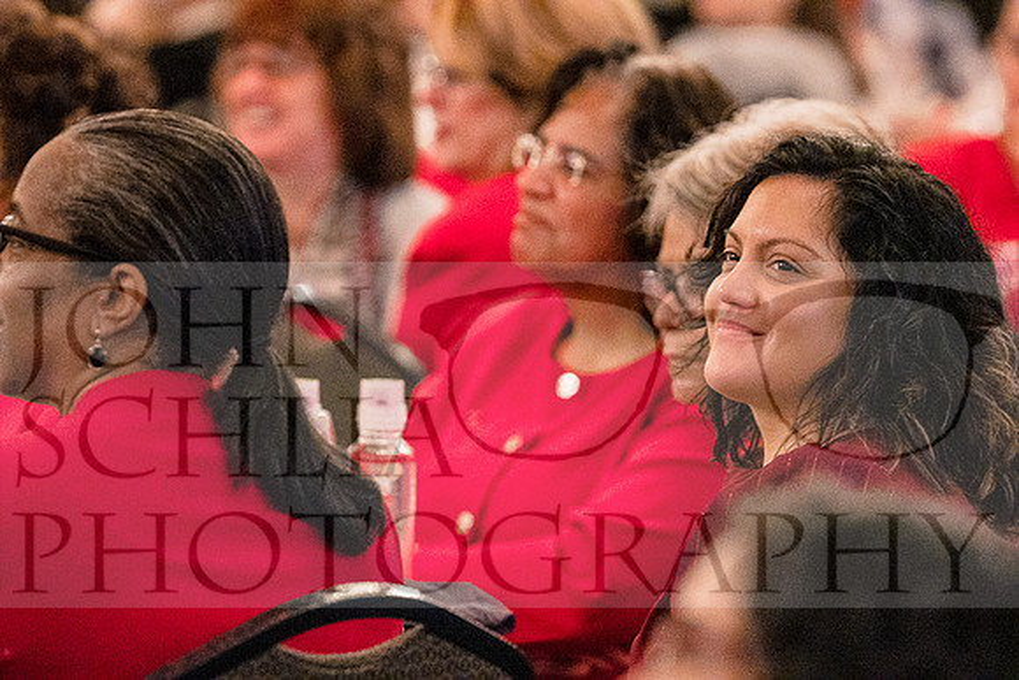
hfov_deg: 6.9
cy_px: 340
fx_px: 8493
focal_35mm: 300
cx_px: 510
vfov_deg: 4.6
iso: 6400
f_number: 4
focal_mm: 200
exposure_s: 1/100
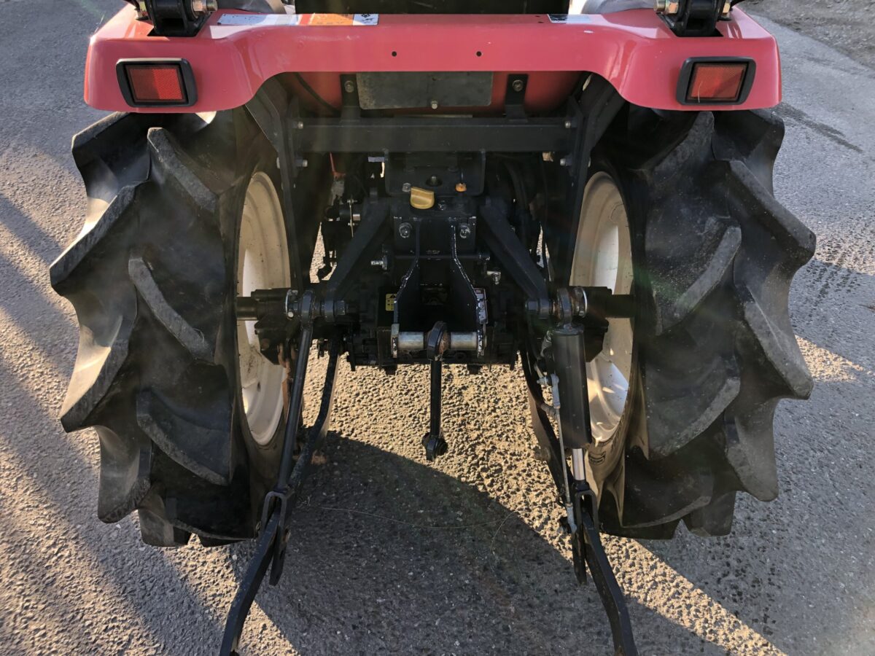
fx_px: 708
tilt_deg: -42.1
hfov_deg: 63.4
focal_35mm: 28
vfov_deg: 49.7
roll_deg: +0.7
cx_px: 438
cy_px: 328
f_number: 1.8
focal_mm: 3.99
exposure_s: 1/120
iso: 25
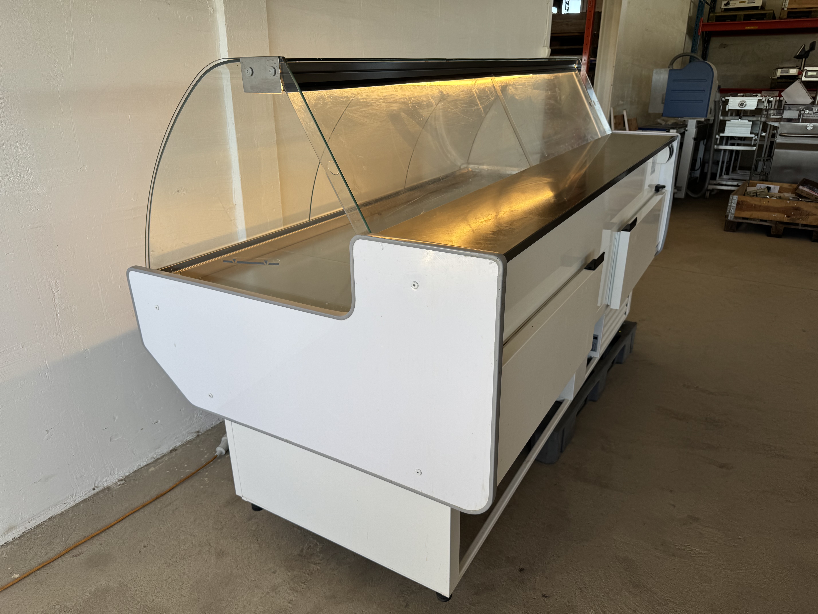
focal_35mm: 24
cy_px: 307
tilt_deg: -20.2
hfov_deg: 71.6
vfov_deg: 56.8
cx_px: 409
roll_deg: +0.1
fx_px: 567
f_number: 1.78
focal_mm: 6.76
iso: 64
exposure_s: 1/170
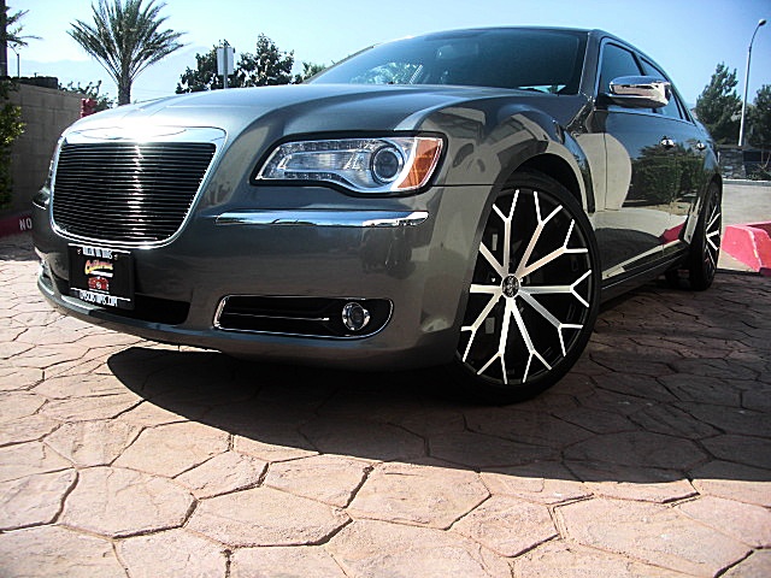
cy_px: 289
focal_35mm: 36
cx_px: 386
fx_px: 802
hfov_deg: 51.4
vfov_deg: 39.7
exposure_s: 1/500
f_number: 2.8
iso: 50
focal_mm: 6.3
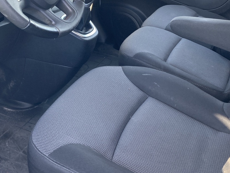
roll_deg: -2.8
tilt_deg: -22.6
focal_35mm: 49
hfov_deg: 38.7
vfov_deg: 29.1
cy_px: 37
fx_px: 326
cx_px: 91
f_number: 1.8
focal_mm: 3.99
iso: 80
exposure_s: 1/100
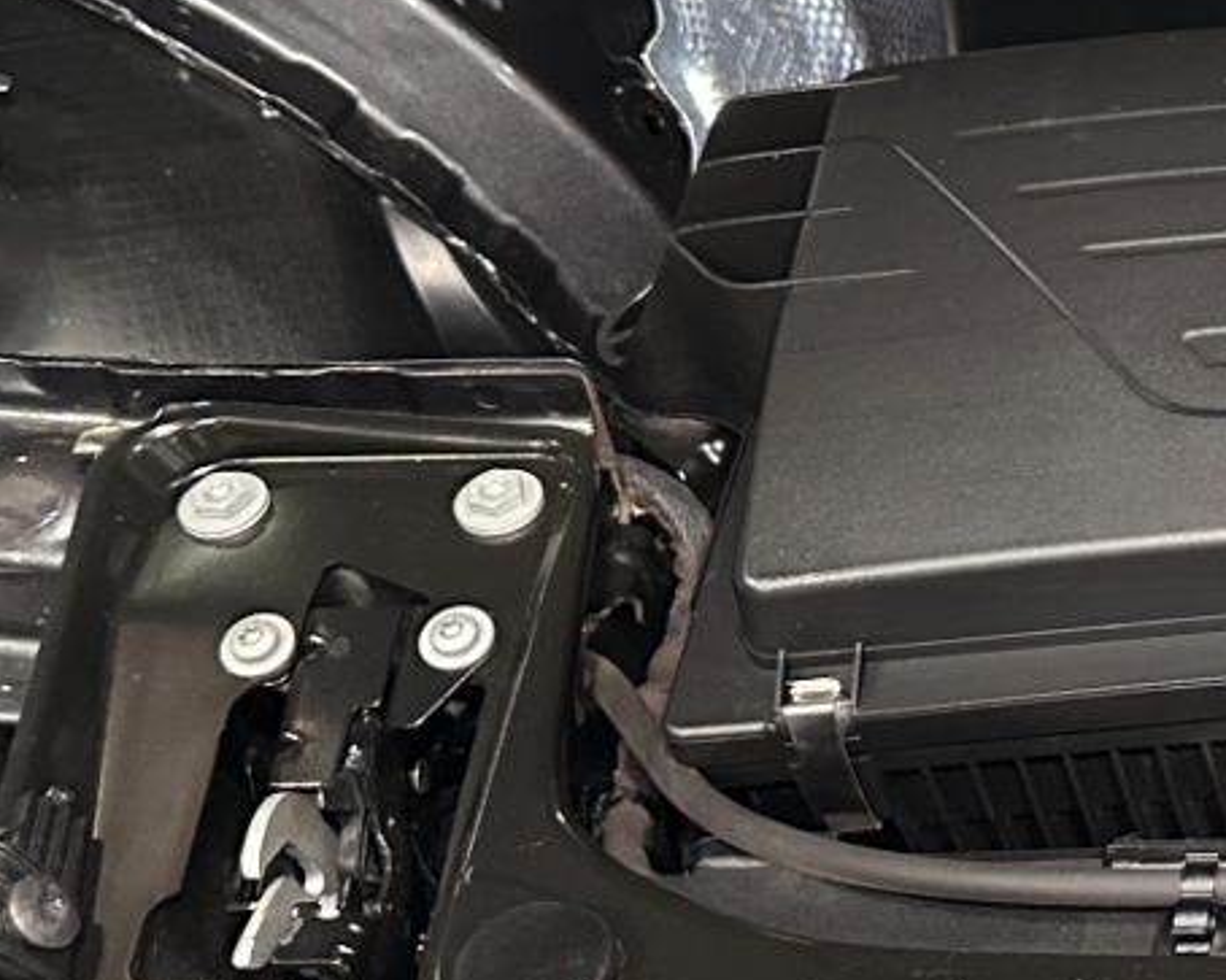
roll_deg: -1.6
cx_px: 1985
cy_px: 308
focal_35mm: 99
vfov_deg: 15.5
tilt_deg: -41.4
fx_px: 3591
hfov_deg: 17.0
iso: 640
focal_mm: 6.86
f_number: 1.78
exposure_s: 1/60
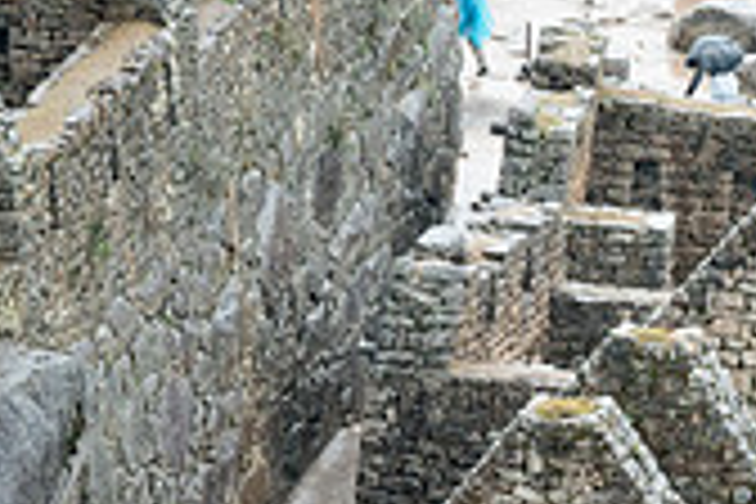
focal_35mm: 460
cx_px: 1188
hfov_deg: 4.5
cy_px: 709
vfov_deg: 3.0
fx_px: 9659
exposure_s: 1/200
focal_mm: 133
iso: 2000
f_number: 13
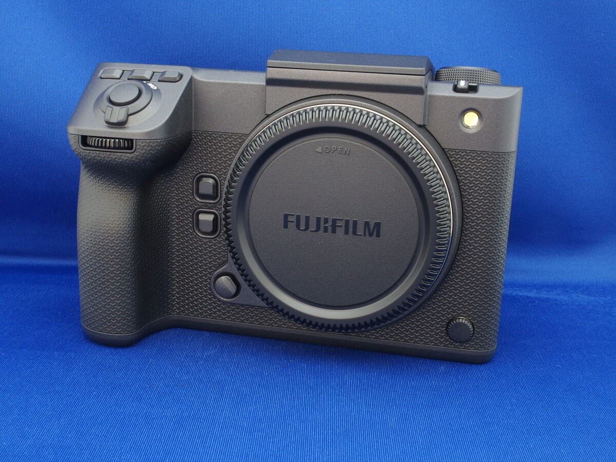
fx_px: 819
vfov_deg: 31.5
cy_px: 231
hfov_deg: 41.2
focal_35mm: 46
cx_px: 308
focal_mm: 9.8
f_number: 8
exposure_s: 2
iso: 100
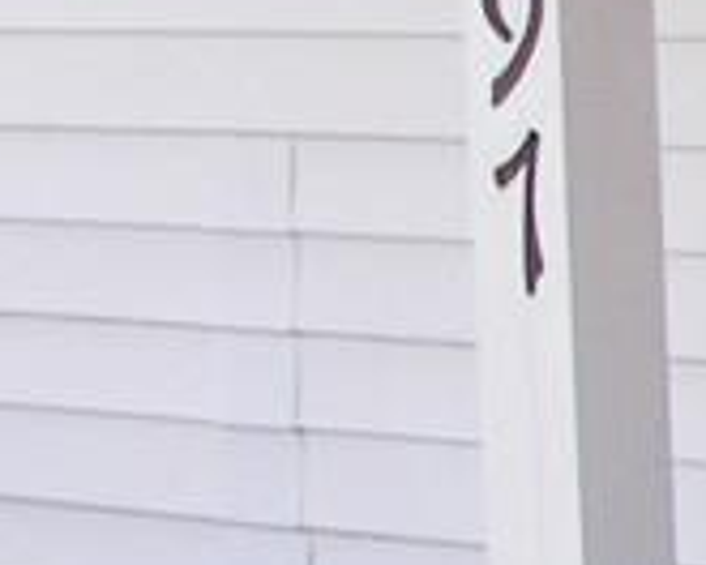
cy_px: 214
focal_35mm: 218
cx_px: 1639
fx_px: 4555
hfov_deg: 8.2
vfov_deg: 7.1
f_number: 2.8
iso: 50
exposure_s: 1/125
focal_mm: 6
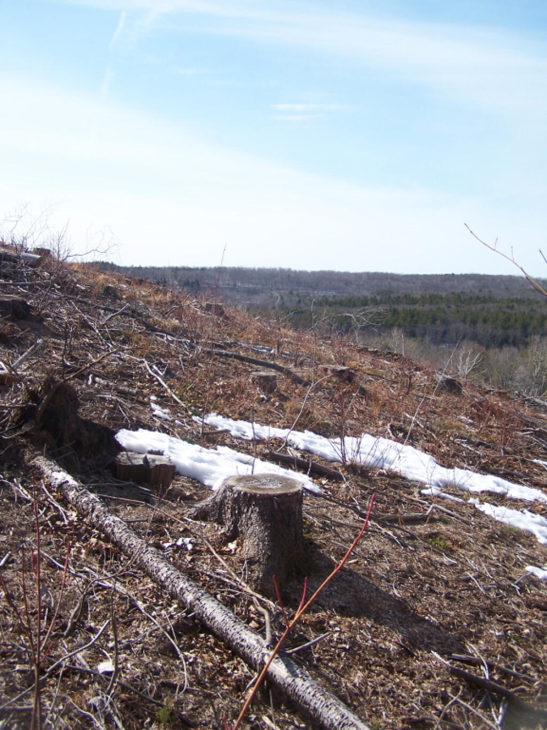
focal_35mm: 38
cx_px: 274
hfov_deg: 37.7
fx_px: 801
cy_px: 365
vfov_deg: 49.0
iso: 80
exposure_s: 1/1000
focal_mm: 6.3
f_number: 2.8
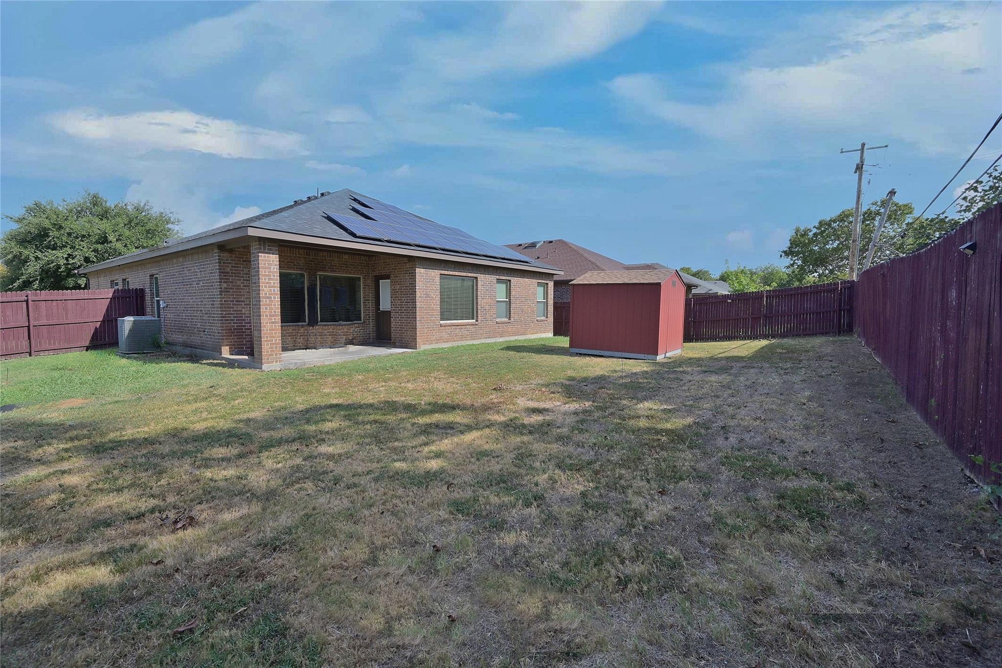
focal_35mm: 16
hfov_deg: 98.5
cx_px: 501
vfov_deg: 75.5
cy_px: 334
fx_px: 431
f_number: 10
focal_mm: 15.5
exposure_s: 1/400
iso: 200
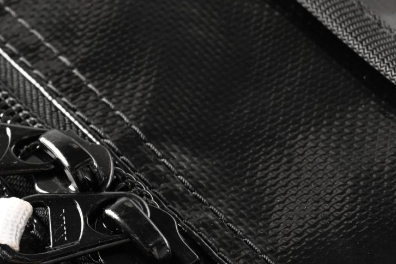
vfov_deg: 7.4
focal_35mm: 185
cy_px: 186
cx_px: 59
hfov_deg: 11.1
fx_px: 2035
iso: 400
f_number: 13
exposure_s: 1/200
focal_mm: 70
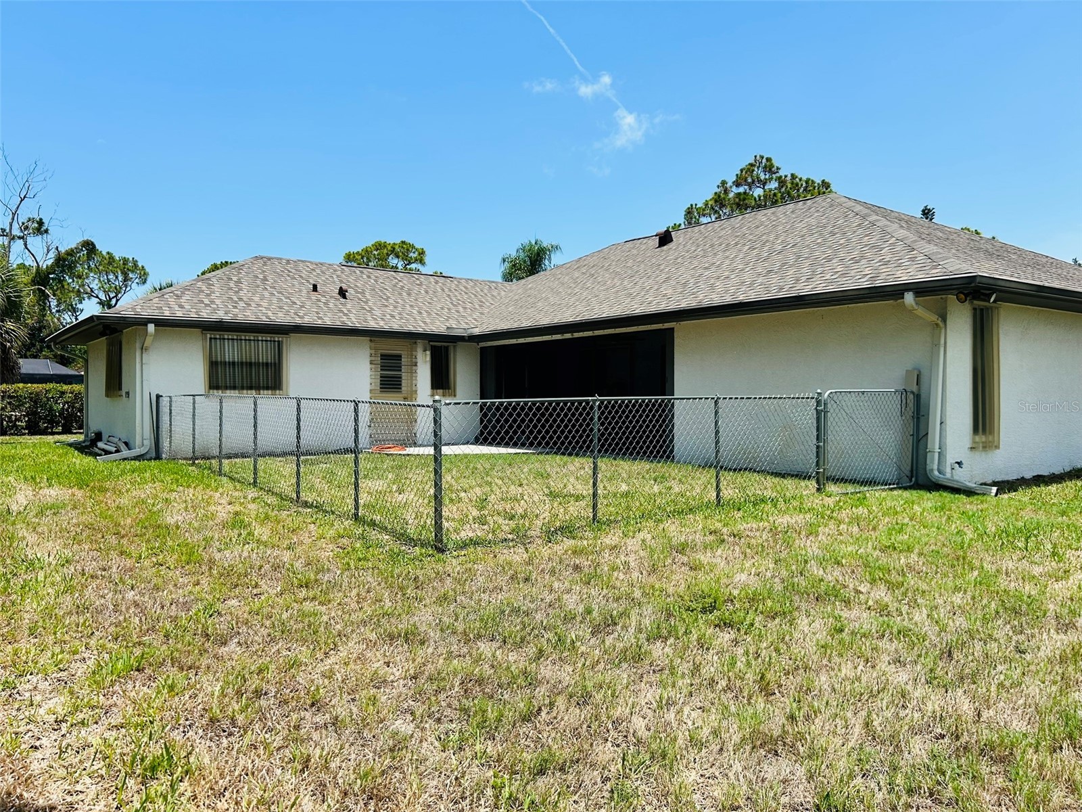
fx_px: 813
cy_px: 406
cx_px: 541
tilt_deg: +1.0
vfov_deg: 53.1
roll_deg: +1.0
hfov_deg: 67.3
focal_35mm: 26
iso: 50
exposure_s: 1/4115
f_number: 1.5
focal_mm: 5.7
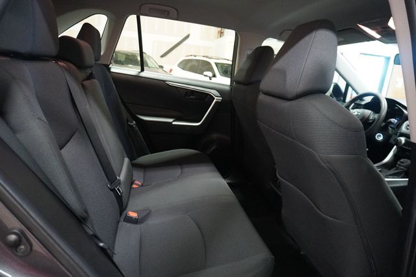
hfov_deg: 73.8
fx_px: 277
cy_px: 138
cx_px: 208
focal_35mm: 24
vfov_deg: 53.1
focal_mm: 16
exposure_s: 1/30
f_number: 3.5
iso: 6400
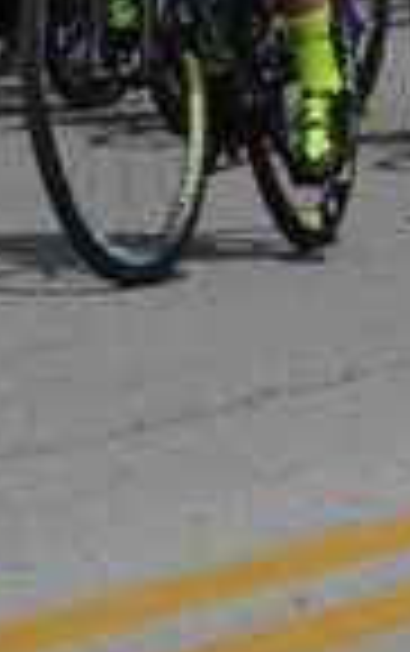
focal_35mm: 675
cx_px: 757
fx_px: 12032
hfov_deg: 1.9
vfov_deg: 3.1
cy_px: -254
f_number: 9
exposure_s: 1/1000
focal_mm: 120
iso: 200
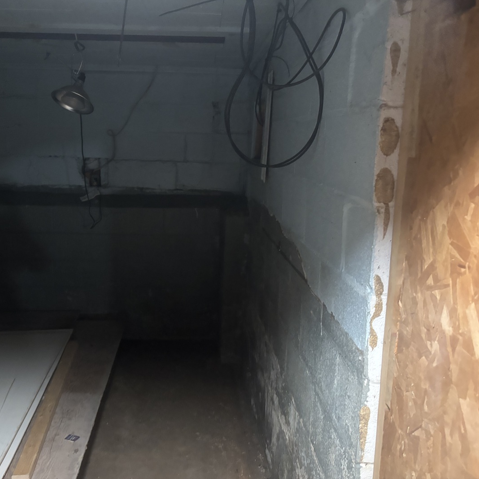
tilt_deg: -9.8
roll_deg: -0.9
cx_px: 183
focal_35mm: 31
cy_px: 238
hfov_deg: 52.0
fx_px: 485
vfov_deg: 52.5
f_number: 1.6
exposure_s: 1/30
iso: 800
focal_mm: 5.96
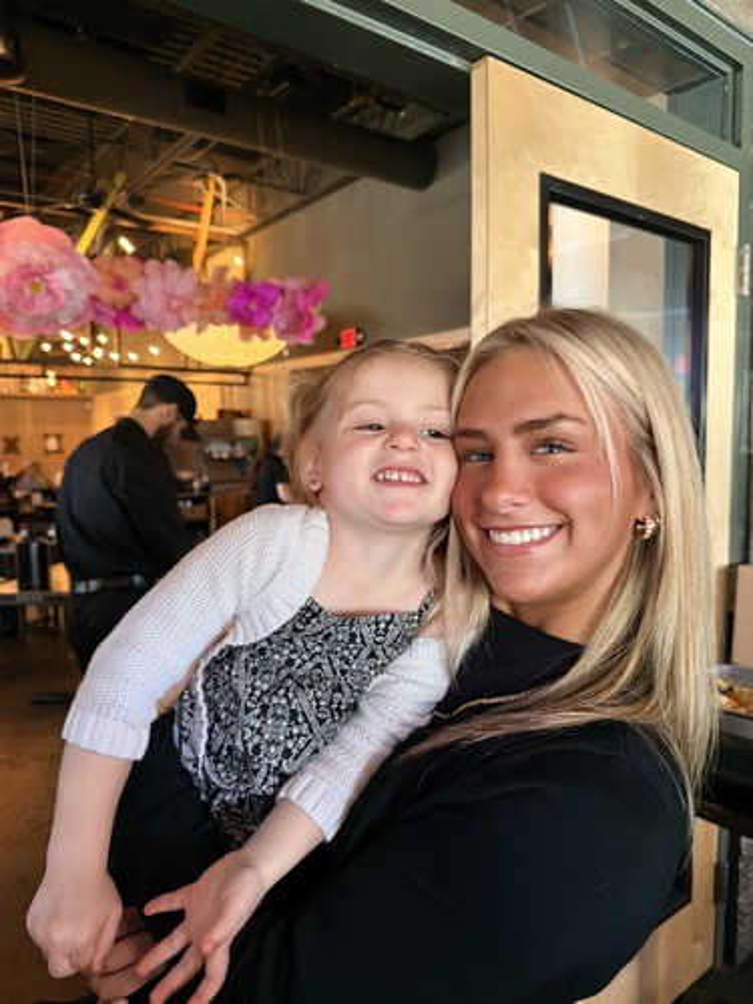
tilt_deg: -5.6
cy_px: 502
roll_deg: +0.9
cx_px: 376
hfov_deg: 56.8
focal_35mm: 24
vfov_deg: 71.6
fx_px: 696
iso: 1250
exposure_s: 1/121
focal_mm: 6.76
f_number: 1.78
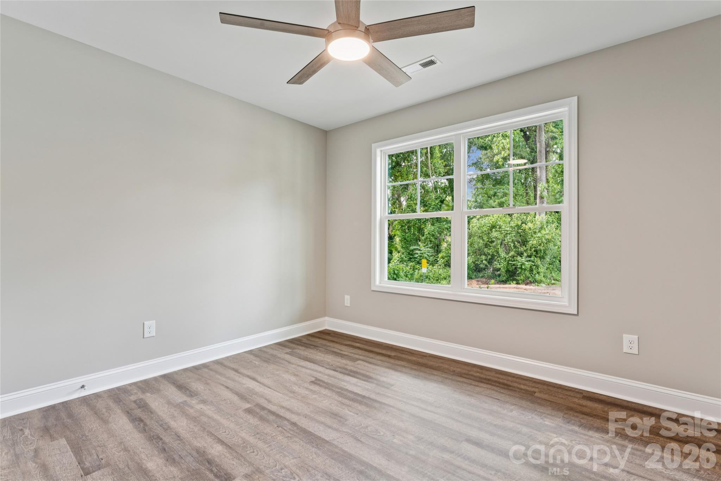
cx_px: 360
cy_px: 240
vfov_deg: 71.7
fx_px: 332
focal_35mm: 17
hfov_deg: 94.6
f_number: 13
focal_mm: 16.6
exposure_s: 1
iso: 100
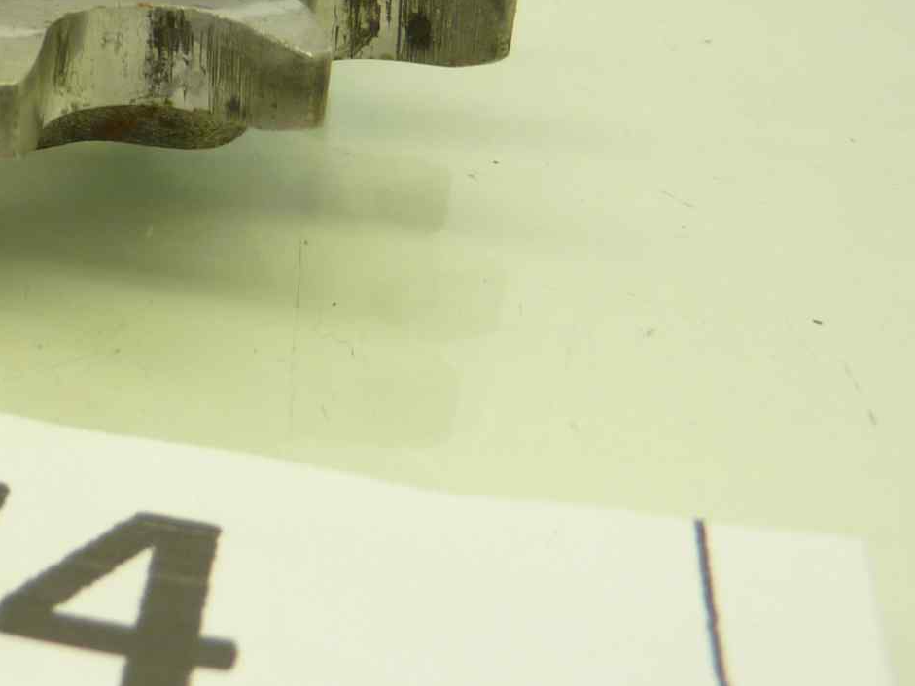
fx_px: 1798
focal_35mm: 68
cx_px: -205
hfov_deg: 25.4
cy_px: 121
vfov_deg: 21.3
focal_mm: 4.1
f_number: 3.3
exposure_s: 1/30
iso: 80
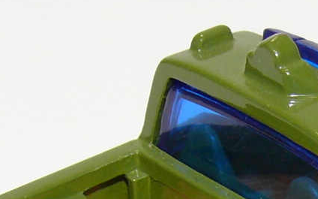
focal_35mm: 296
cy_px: 213
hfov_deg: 7.1
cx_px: 257
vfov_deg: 4.4
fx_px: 2565
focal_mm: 11.2
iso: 100
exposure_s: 1/30
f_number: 4
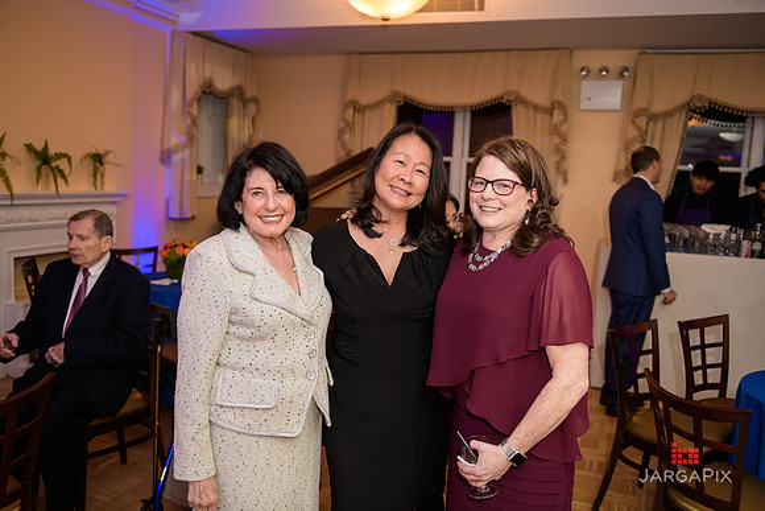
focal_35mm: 31
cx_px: 382
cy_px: 256
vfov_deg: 42.3
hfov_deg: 60.3
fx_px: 659
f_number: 3.2
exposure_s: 1/125
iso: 1250
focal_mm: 31
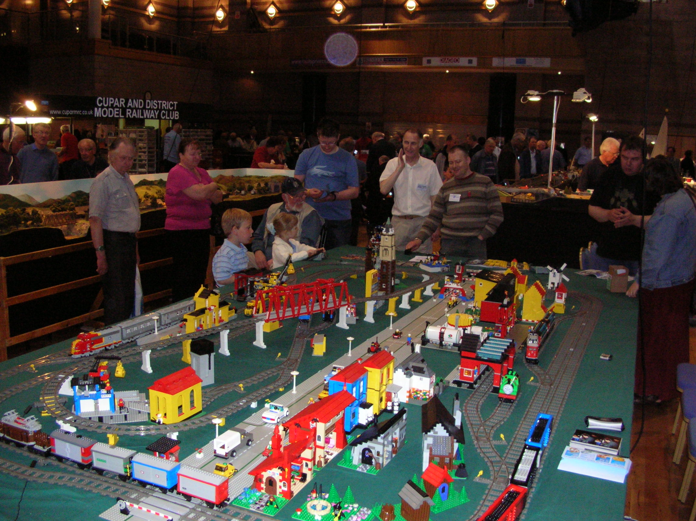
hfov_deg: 52.7
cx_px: 348
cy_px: 260
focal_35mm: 35
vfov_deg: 40.6
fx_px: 703
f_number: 2.8
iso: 200
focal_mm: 5.8
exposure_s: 1/60.1
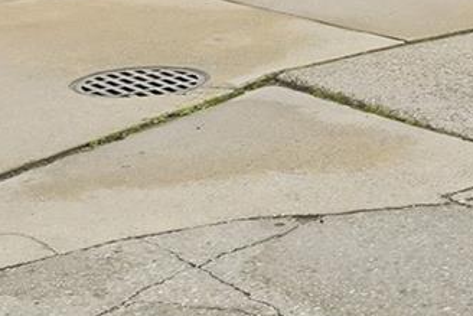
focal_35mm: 109
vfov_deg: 11.6
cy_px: -256
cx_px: 574
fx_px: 1434
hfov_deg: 17.8
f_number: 11
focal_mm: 17.5
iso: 100
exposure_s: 1/80
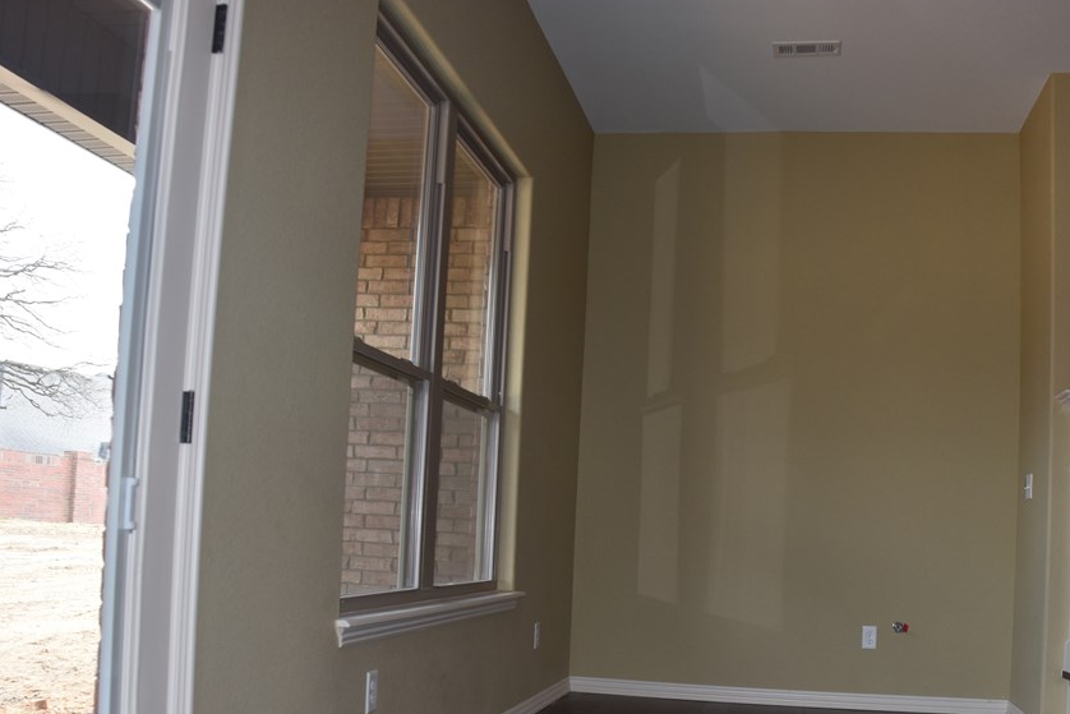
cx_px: 623
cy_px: 448
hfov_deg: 54.2
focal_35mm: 35
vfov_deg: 37.6
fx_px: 1040
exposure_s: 1/125
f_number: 5.6
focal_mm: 18
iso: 320
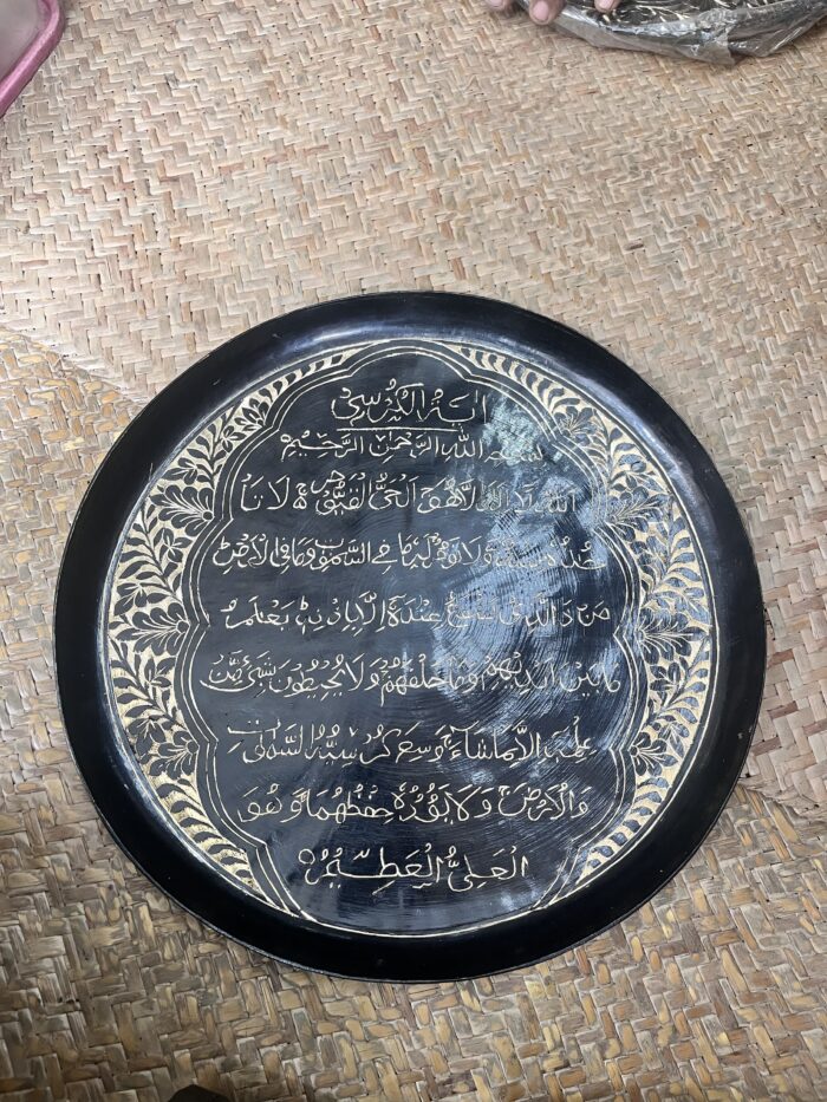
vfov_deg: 67.3
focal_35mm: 26
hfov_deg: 53.1
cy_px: 551
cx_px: 414
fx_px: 828
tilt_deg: -69.4
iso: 160
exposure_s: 1/60
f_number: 1.6
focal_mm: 5.1
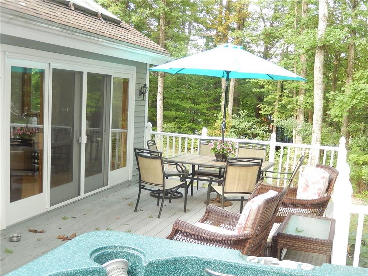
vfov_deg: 32.2
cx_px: 184
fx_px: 478
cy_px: 138
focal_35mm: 45
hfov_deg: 42.1
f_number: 4.3
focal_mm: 8.1
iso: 360
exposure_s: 1/30
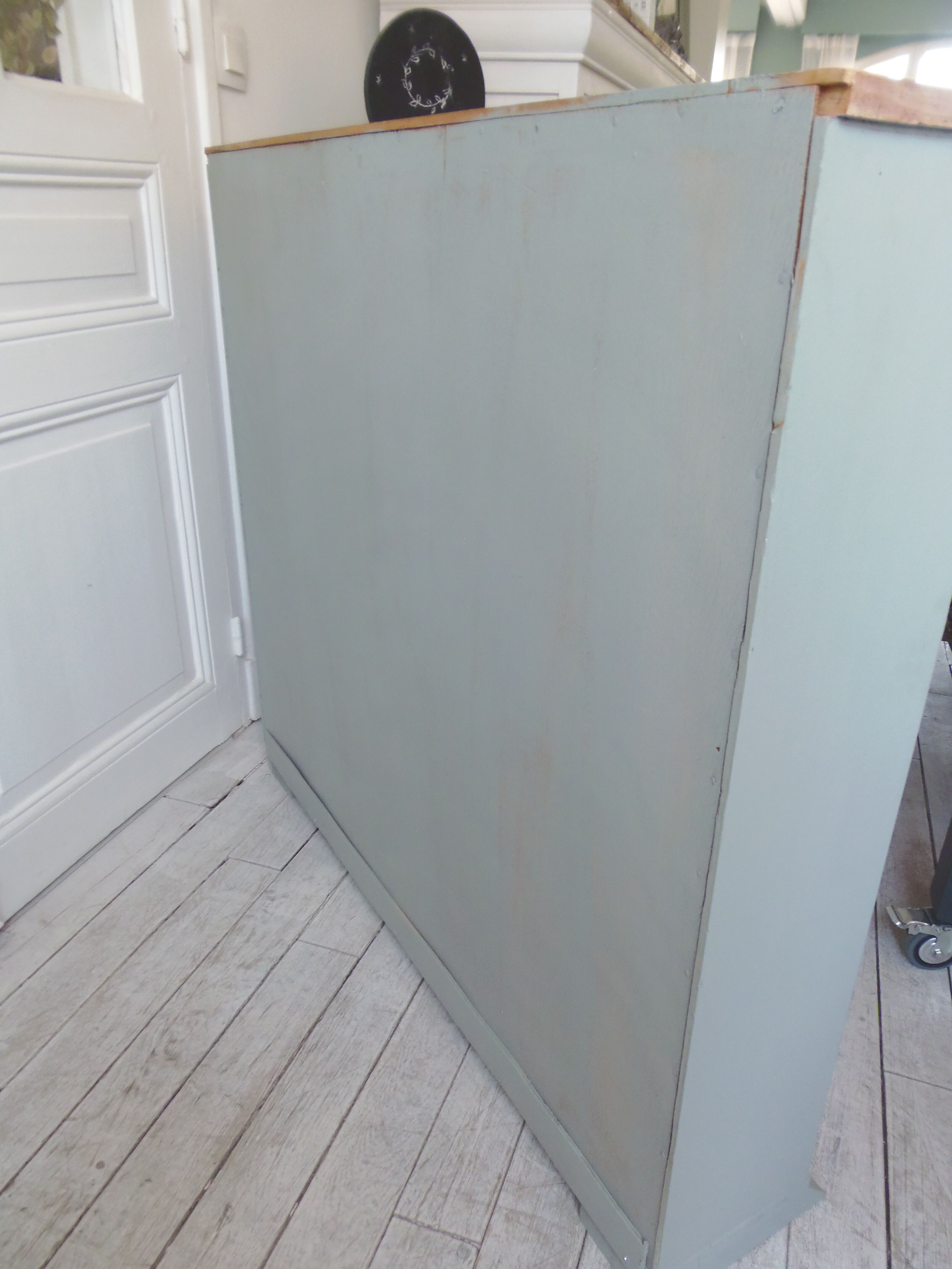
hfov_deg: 56.8
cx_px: 476
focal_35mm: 24
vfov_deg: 71.6
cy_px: 634
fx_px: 880
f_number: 2.9
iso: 160
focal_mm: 4.3
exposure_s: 1/30
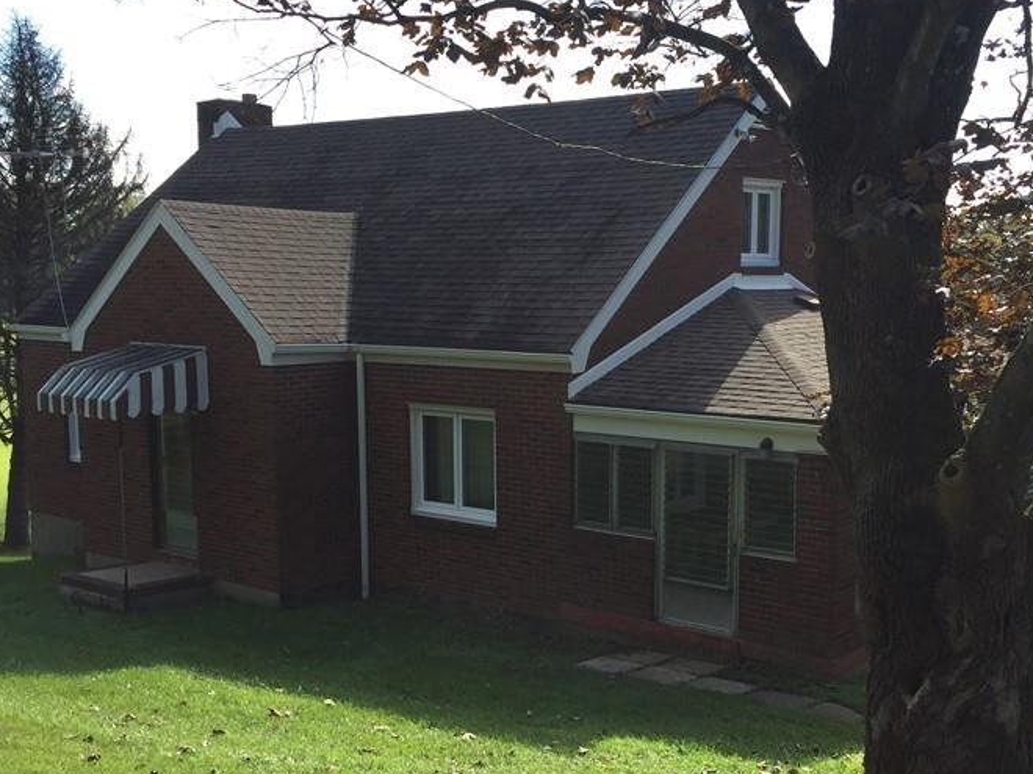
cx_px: 578
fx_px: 1343
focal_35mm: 45
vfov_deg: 32.0
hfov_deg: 42.0
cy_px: 482
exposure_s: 1/732
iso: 32
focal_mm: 4.15
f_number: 2.2
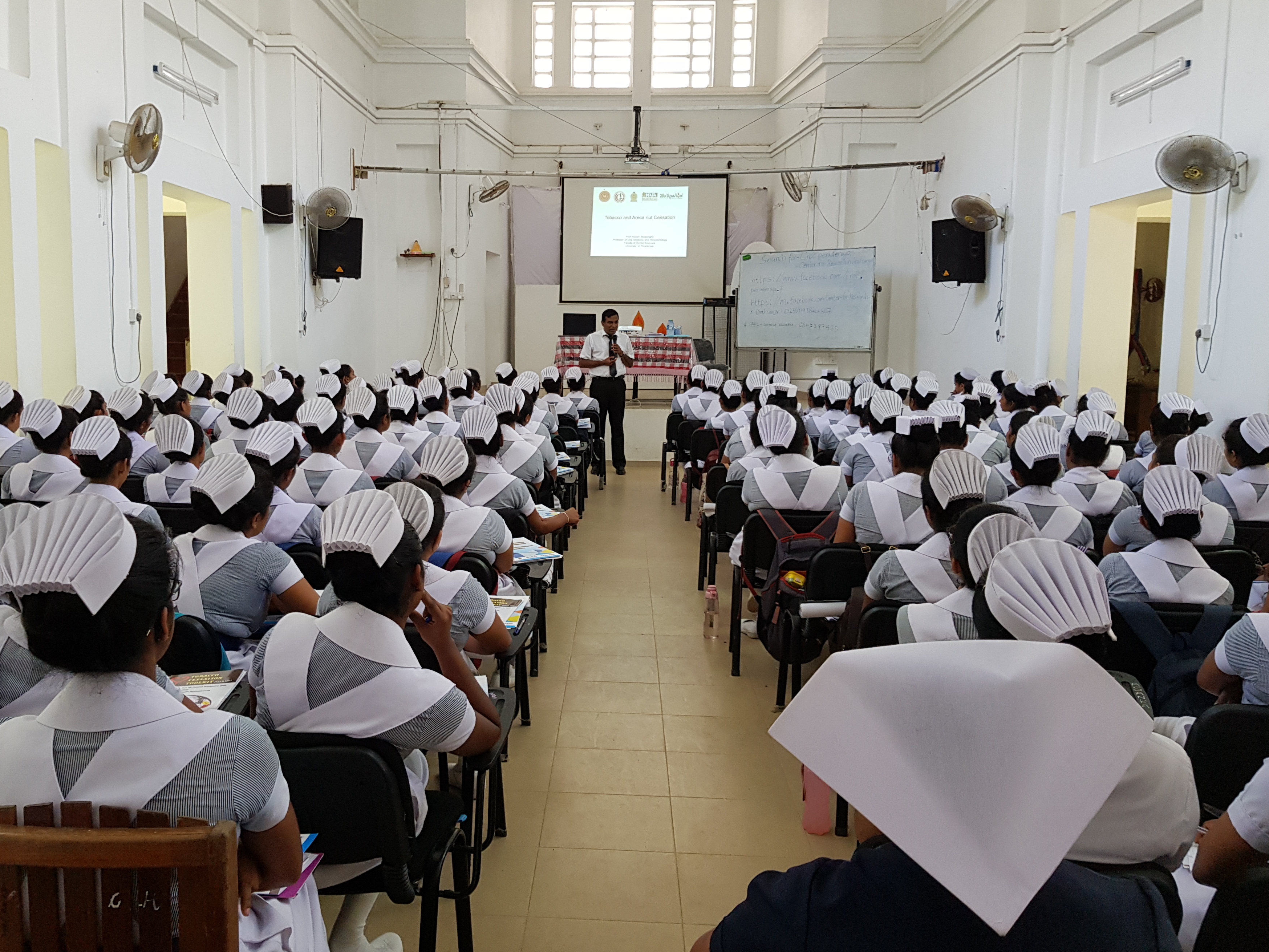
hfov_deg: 59.8
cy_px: 473
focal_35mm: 30
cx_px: 563
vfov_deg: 46.8
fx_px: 1100
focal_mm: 4.2
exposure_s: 1/50
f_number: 1.7
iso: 125
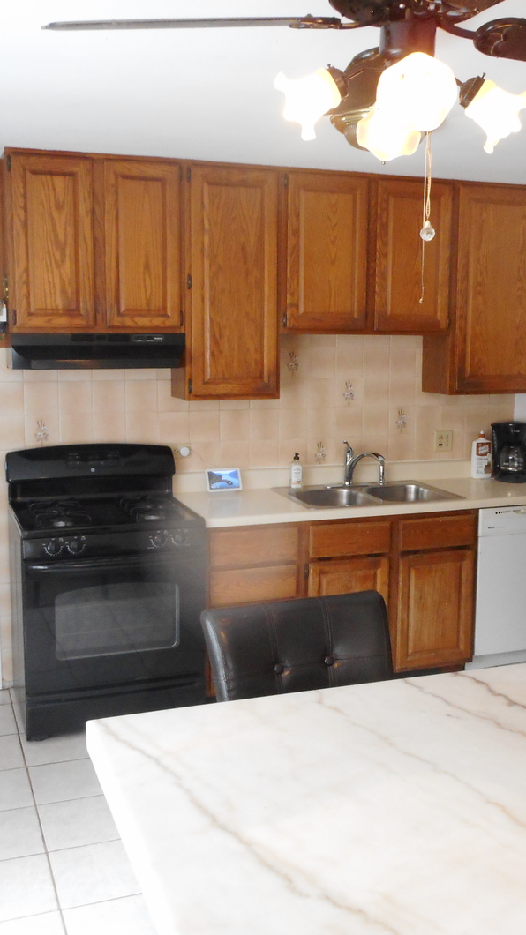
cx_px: 298
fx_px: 918
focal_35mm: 37
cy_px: 464
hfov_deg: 31.9
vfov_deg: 54.0
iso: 360
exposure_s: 1/30
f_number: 3.7
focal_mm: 4.5
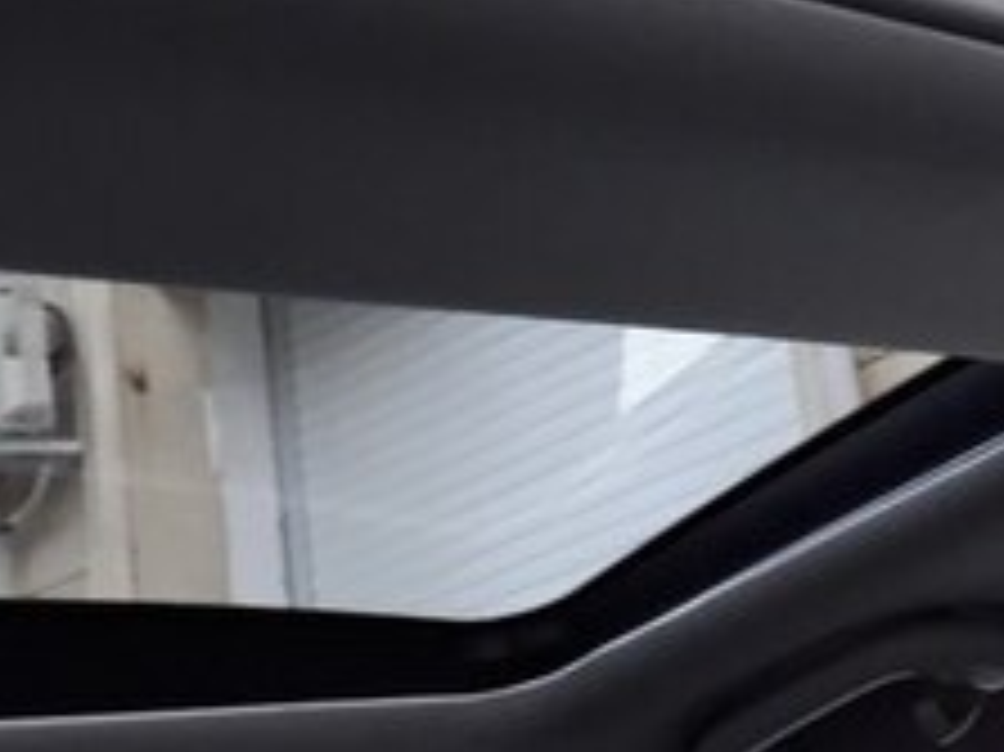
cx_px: 977
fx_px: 2319
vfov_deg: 17.1
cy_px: -281
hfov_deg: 23.5
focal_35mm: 80
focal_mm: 3.6
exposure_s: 1/24
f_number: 1.9
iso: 200
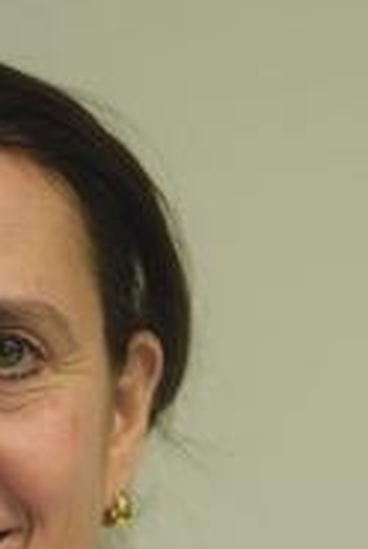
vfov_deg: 12.0
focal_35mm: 170
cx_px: -39
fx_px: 2597
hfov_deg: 8.0
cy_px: 487
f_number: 2.8
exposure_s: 1/60
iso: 450
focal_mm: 50
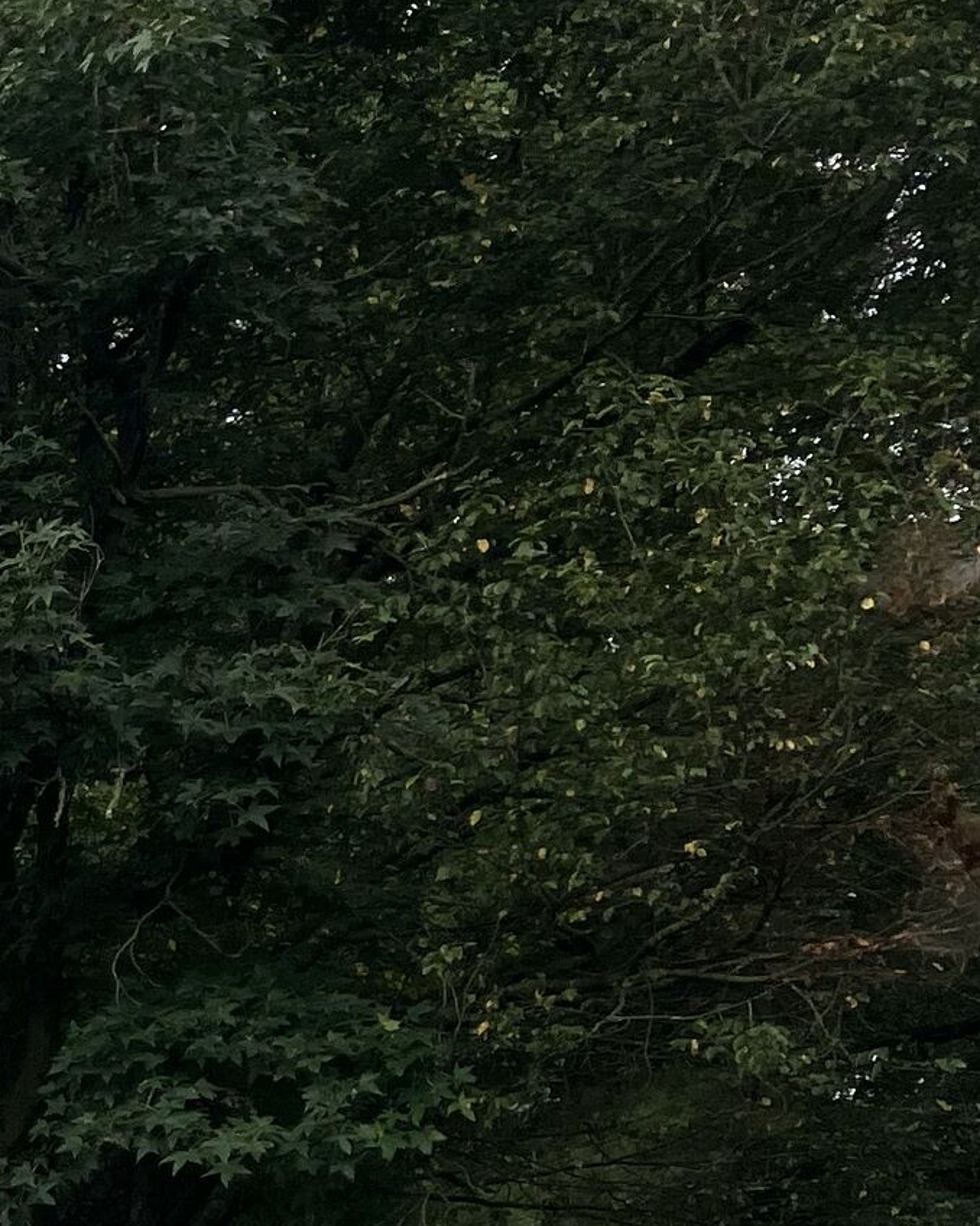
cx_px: -1214
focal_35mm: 99
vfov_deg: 18.7
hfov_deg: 12.7
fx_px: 3591
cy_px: 1323
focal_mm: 3.99
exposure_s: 1/1473
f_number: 1.8
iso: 32
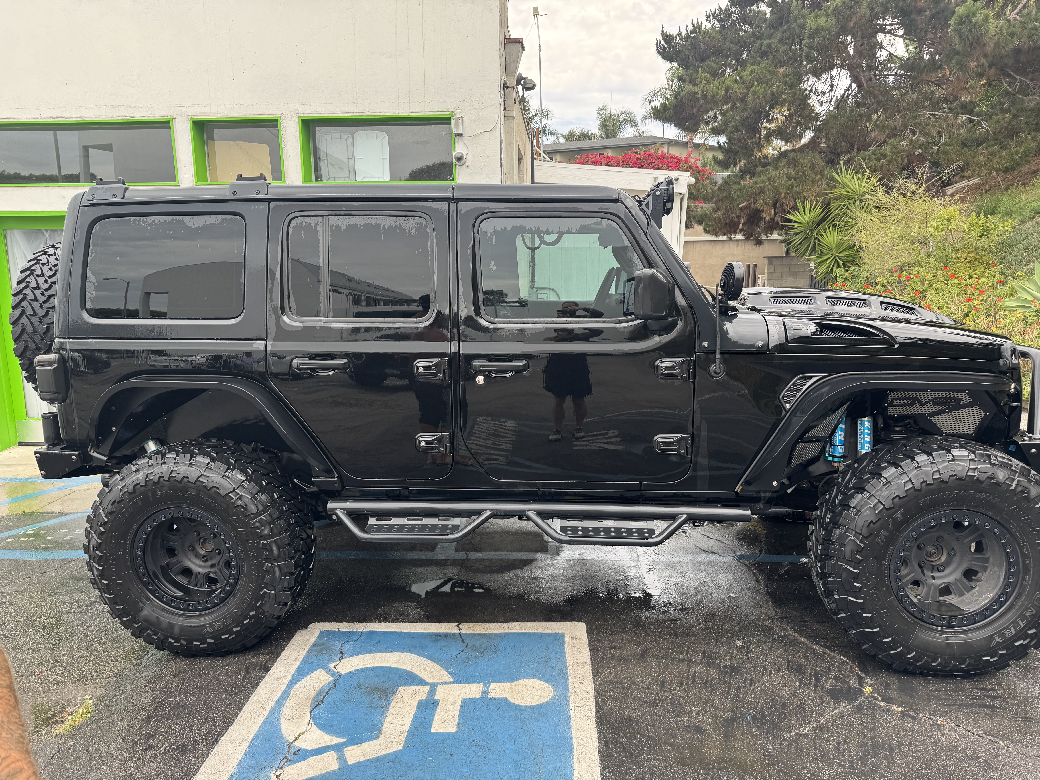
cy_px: 390
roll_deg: -0.1
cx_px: 520
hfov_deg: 71.6
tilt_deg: -9.8
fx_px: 721
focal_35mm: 24
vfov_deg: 56.8
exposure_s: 1/460
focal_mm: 6.76
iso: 80
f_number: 1.78
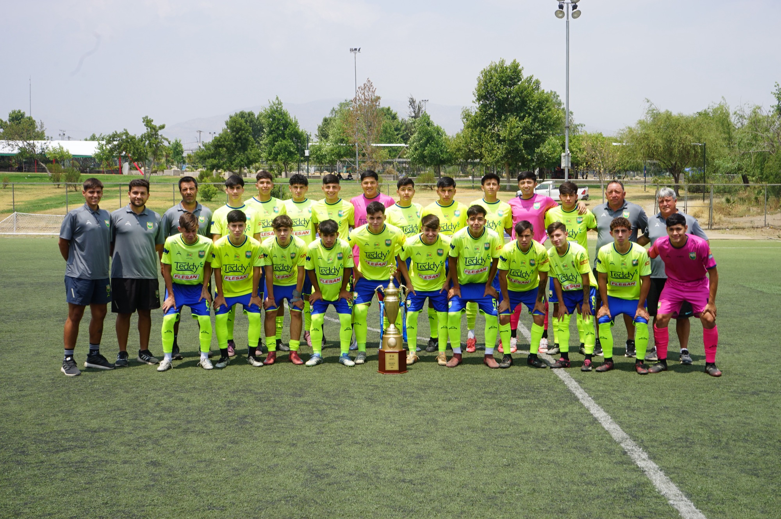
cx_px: 390
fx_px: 954
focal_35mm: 44
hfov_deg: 44.5
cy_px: 260
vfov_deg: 30.4
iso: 100
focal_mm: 44
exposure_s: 1/80
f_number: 14
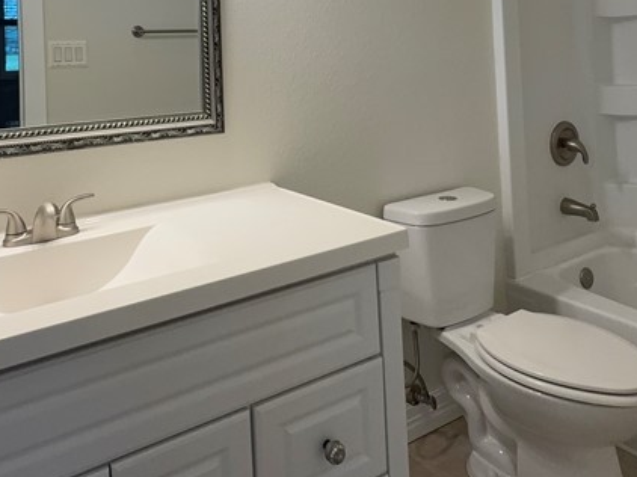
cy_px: 48
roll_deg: +2.6
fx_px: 625
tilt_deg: -0.5
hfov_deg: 53.9
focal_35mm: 34
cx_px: 294
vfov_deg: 38.9
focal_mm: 2.22
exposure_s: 1/120
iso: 80
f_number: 2.2
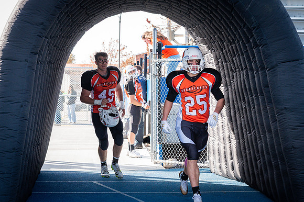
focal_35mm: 83
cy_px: 82
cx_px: 161
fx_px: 702
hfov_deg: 24.4
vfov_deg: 16.4
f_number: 5.6
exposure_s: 1/640
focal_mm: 70
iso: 1000
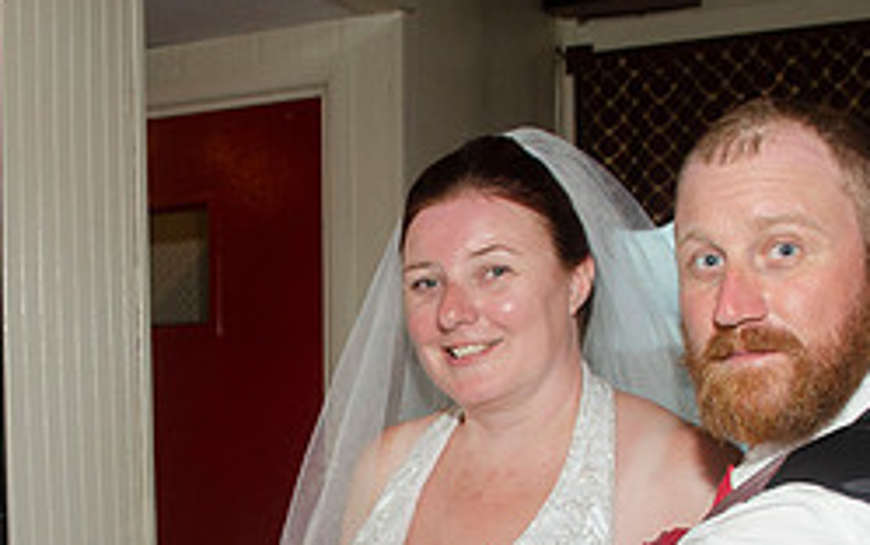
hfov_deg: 31.7
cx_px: 293
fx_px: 1518
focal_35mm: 64
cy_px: 538
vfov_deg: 19.8
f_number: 5.6
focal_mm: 18
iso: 400
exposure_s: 1/60
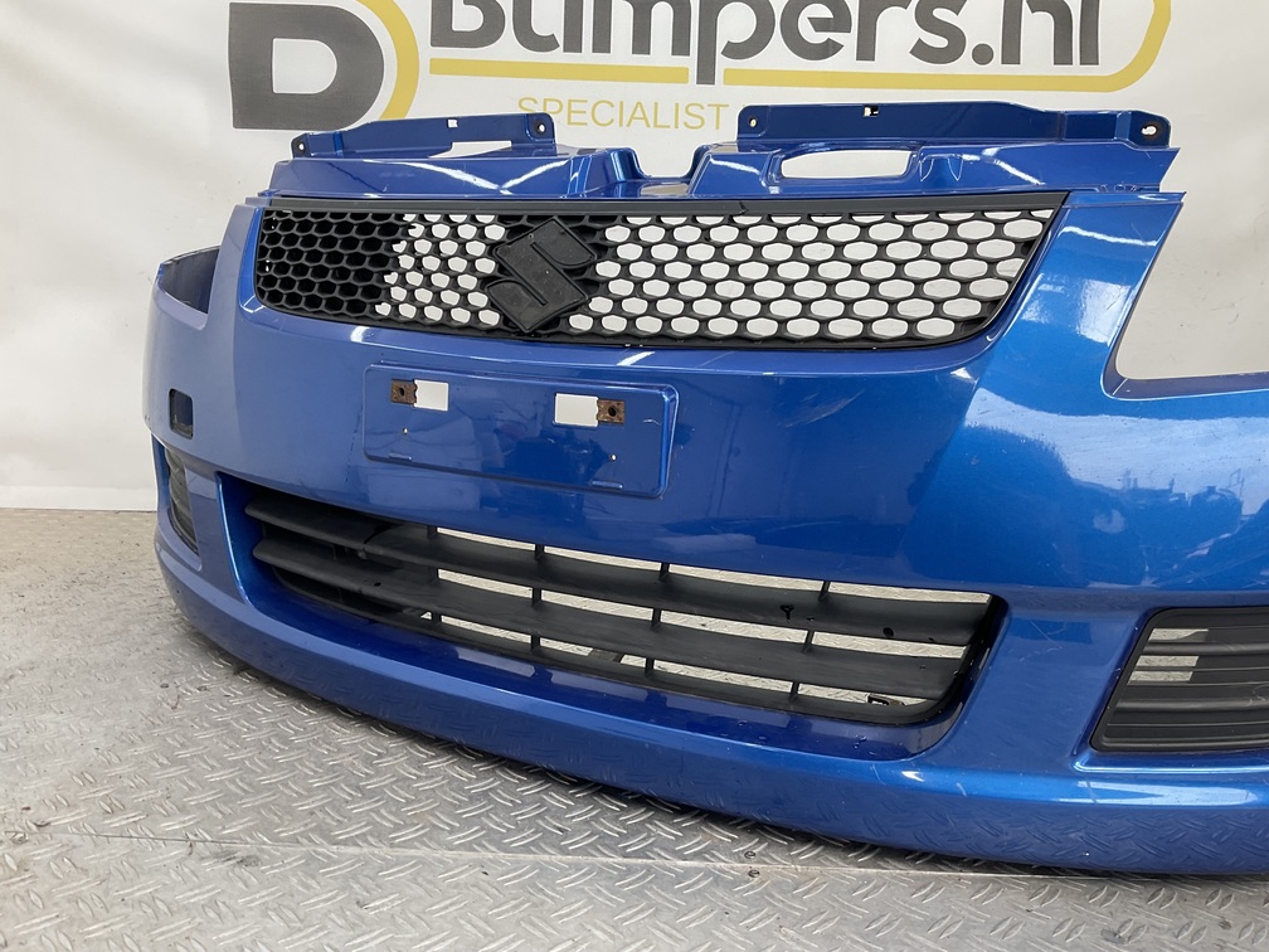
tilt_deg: -9.7
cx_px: 634
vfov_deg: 48.2
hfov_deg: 61.7
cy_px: 476
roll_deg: -3.3
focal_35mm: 29
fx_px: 1063
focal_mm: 3
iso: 25
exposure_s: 1/100
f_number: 1.8
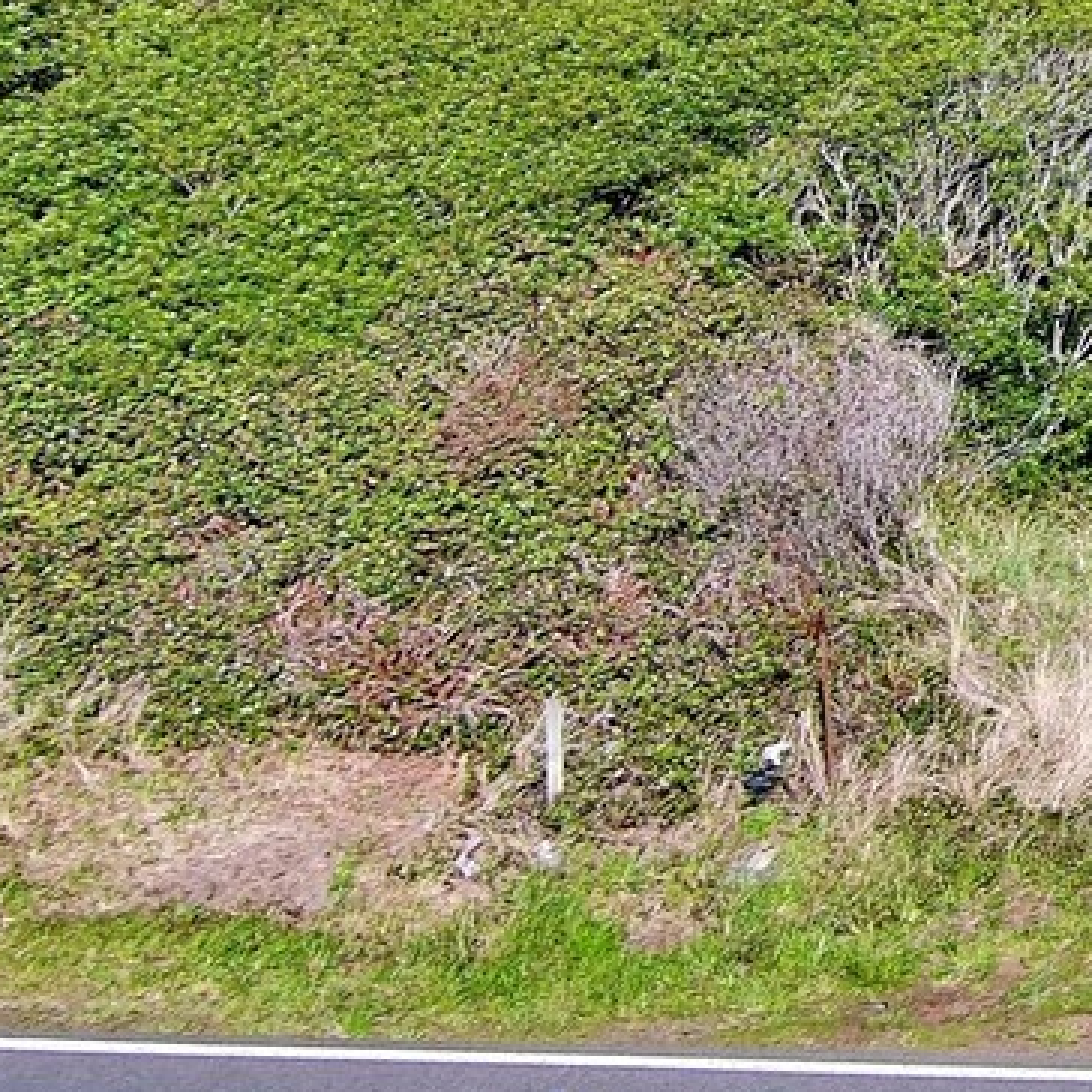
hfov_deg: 13.0
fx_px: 4104
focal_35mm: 115
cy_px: -482
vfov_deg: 14.3
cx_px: 2218
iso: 100
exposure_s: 1/1534
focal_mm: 10.57
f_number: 2.8
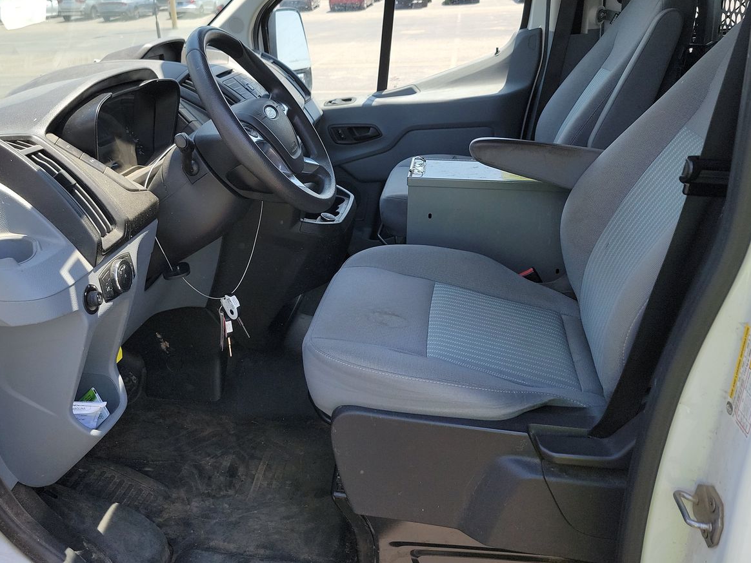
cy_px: 208
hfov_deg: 55.1
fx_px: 716
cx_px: 315
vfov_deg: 42.6
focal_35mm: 33
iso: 50
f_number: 1.8
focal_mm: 6.7
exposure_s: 1/219
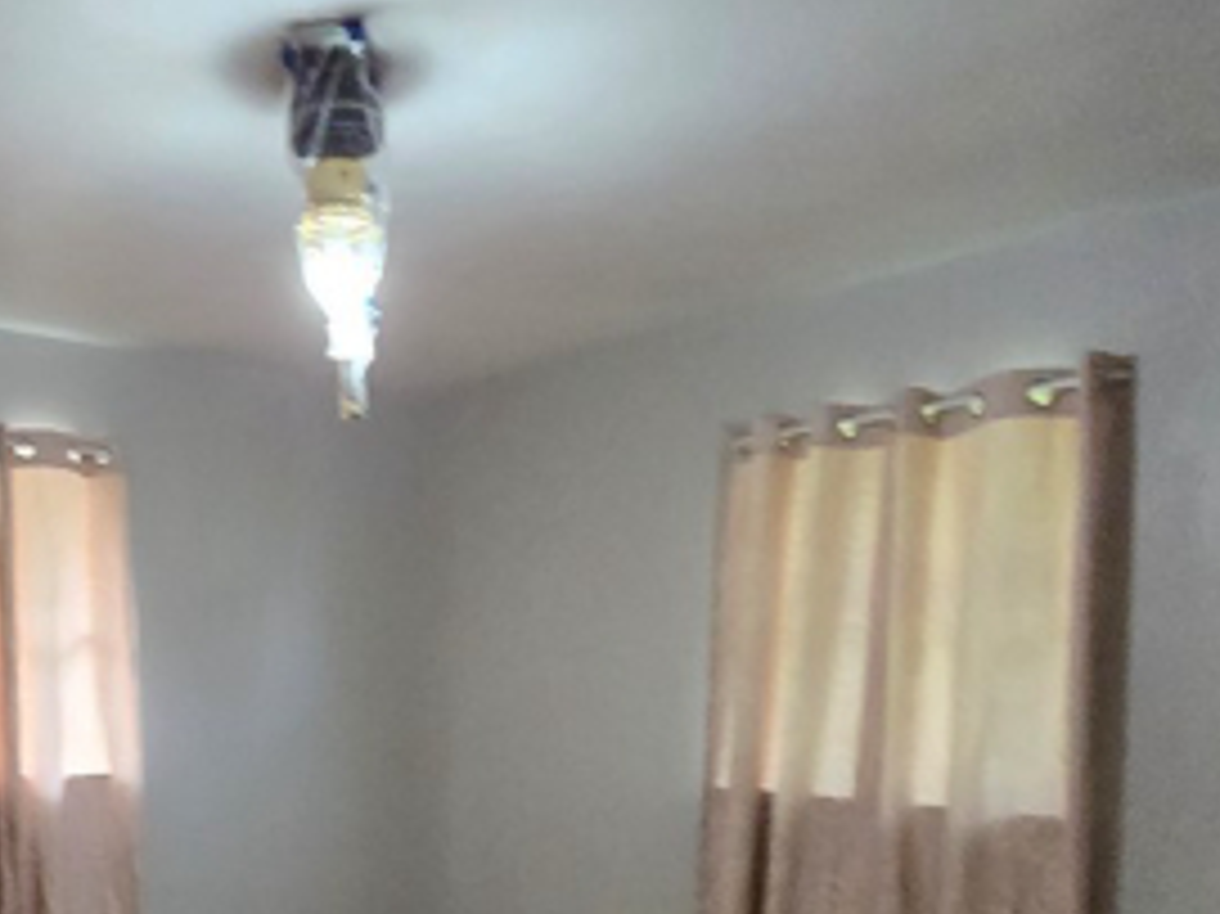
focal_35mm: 32
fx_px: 1127
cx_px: 295
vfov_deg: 40.7
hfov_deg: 54.0
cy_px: 824
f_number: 2.2
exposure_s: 1/60
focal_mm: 2.2
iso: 640
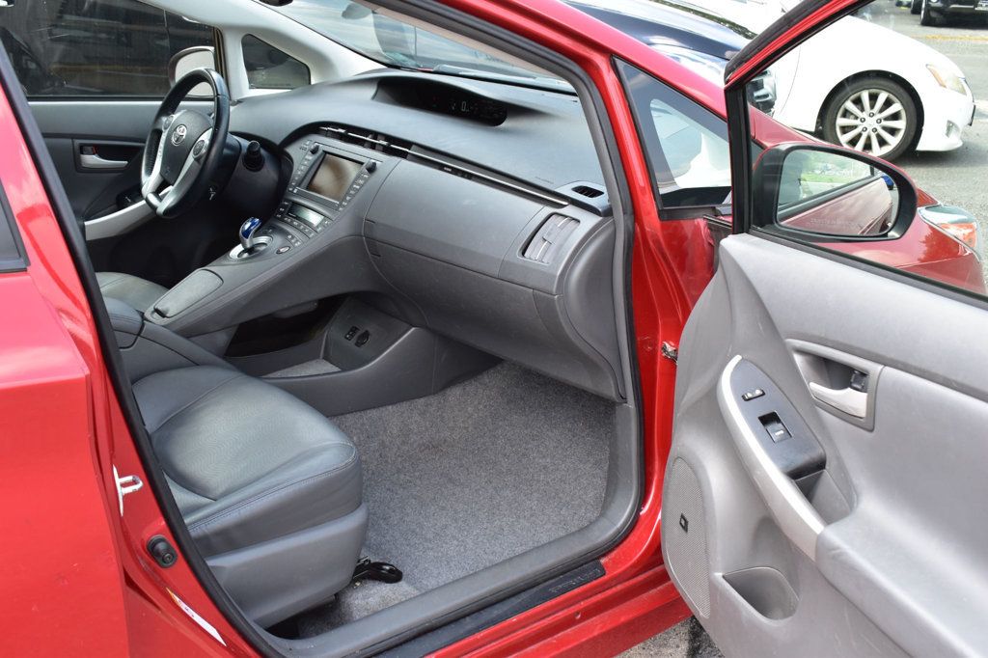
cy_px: 329
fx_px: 1029
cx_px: 494
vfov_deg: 35.5
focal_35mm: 38
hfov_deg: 51.3
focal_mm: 25
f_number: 9
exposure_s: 1/100
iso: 400
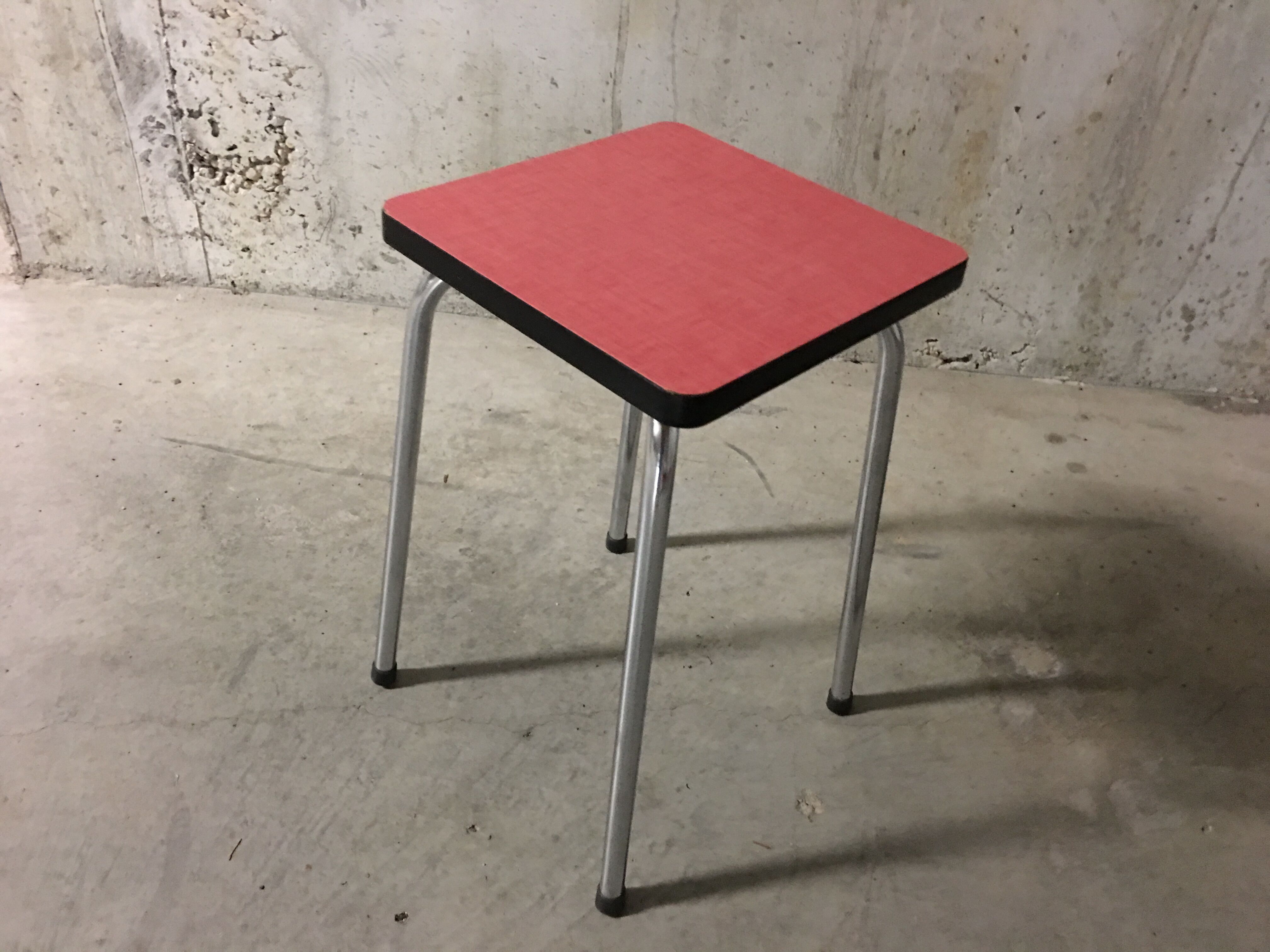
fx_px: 1064
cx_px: 635
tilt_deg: -37.2
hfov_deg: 61.7
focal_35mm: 29
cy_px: 476
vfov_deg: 48.2
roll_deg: -5.3
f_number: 2.2
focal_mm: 4.15
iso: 125
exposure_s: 1/4
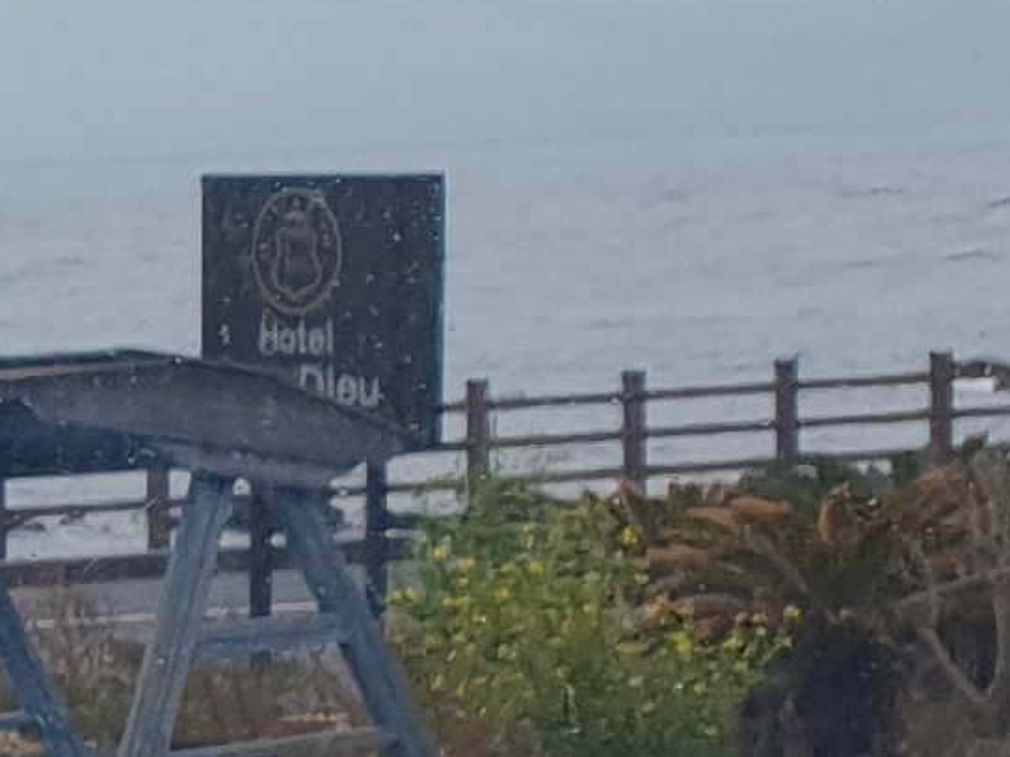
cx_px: -2550
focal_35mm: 193
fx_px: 5630
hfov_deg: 7.9
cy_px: 703
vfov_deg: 7.7
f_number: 2.4
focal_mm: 4.3
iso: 50
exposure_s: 1/457
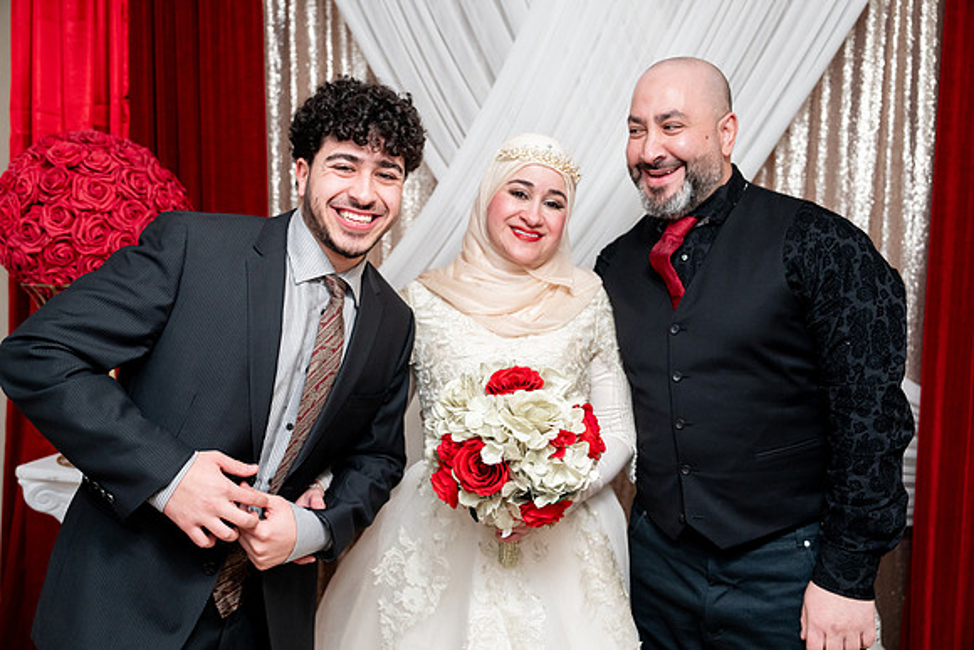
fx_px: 893
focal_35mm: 33
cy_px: 325
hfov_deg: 57.2
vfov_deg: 40.0
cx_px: 487
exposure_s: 1/160
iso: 2500
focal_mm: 33
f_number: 2.8
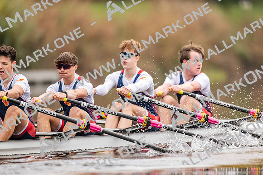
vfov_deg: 2.3
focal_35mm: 600
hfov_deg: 3.4
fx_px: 4384
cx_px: 132
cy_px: 88
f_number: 4
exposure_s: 1/2500
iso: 4000
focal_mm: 600
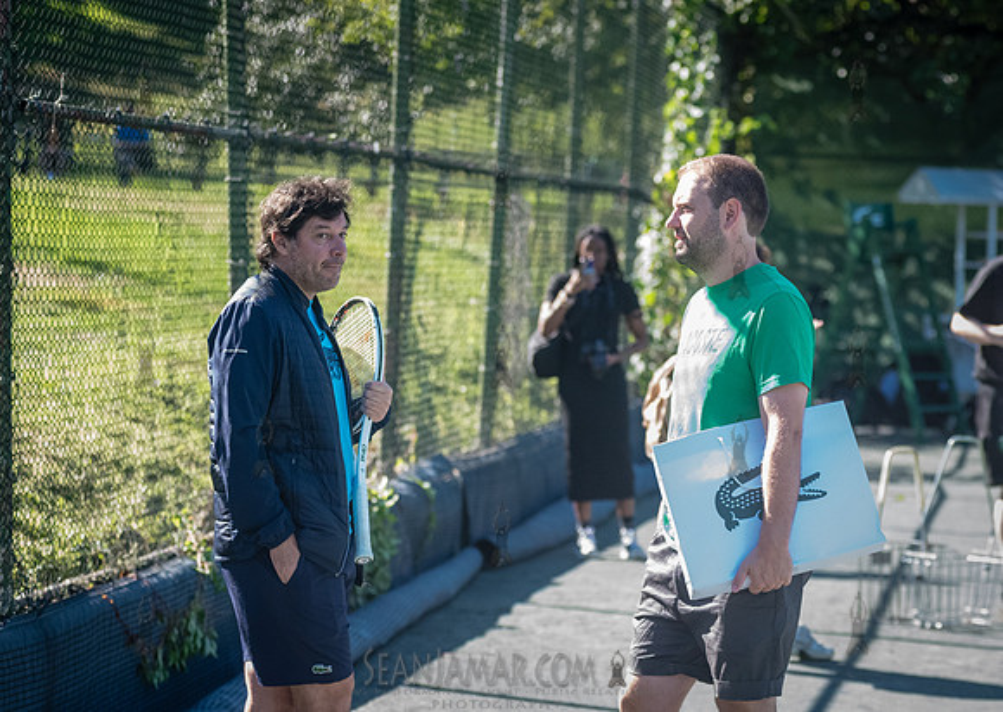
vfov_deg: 10.8
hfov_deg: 15.1
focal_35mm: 133
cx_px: 555
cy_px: 332
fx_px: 3779
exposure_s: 1/4000
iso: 5000
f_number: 4
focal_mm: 105
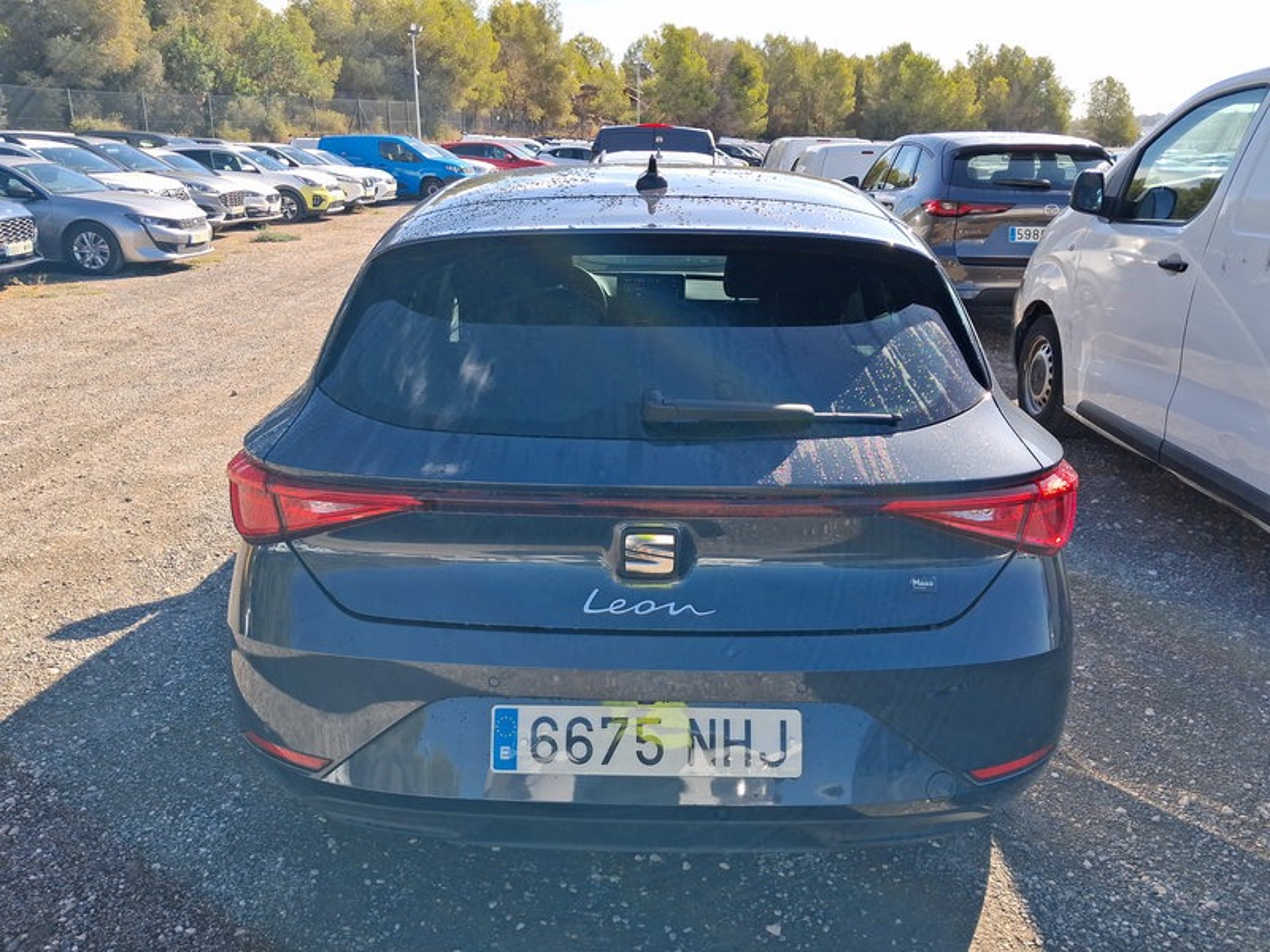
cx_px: 635
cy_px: 476
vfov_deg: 51.4
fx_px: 991
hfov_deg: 65.3
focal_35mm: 27
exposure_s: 1/311
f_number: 1.8
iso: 20
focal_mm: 4
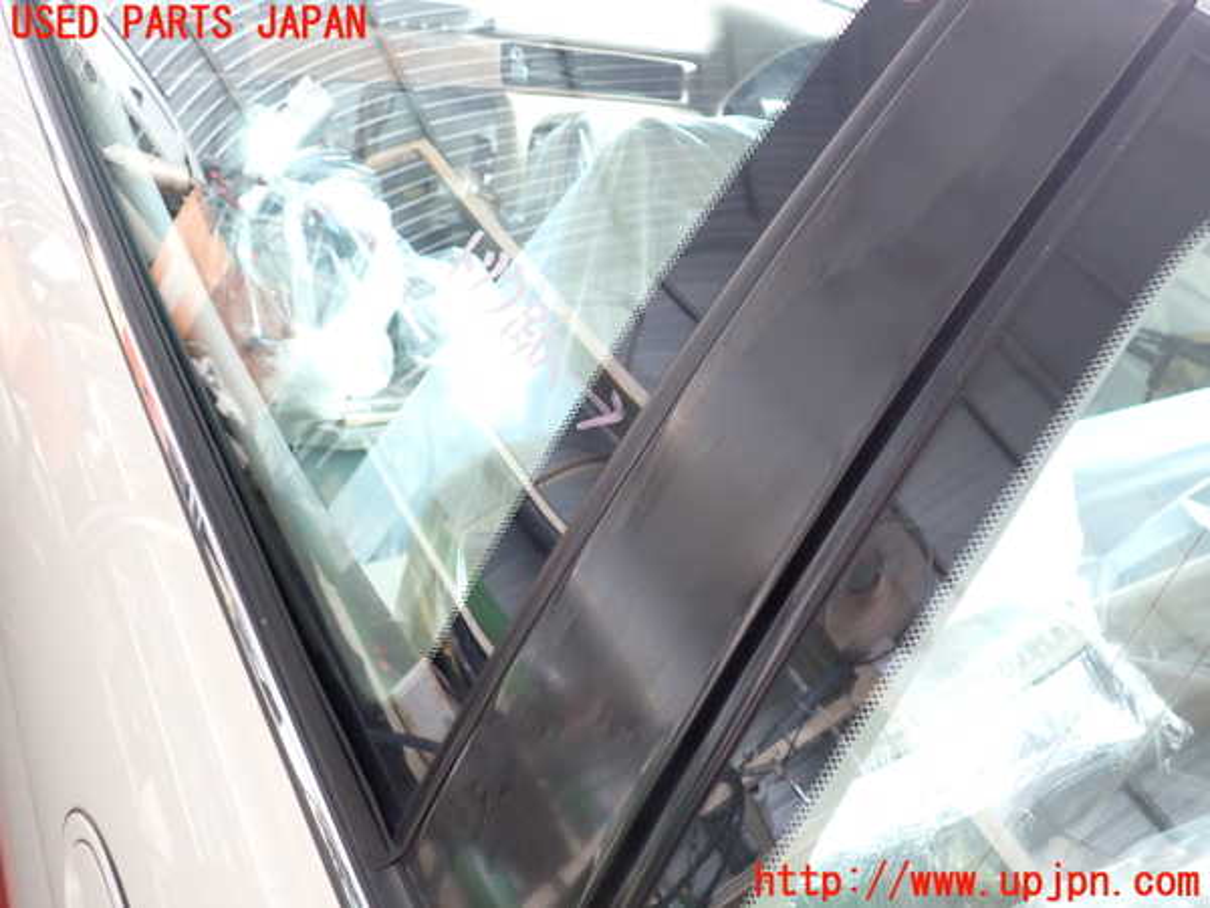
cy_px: 454
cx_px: 605
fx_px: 1049
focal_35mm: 30
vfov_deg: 46.8
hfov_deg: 60.0
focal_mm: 5.4
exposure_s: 1/50
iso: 200
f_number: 2.3
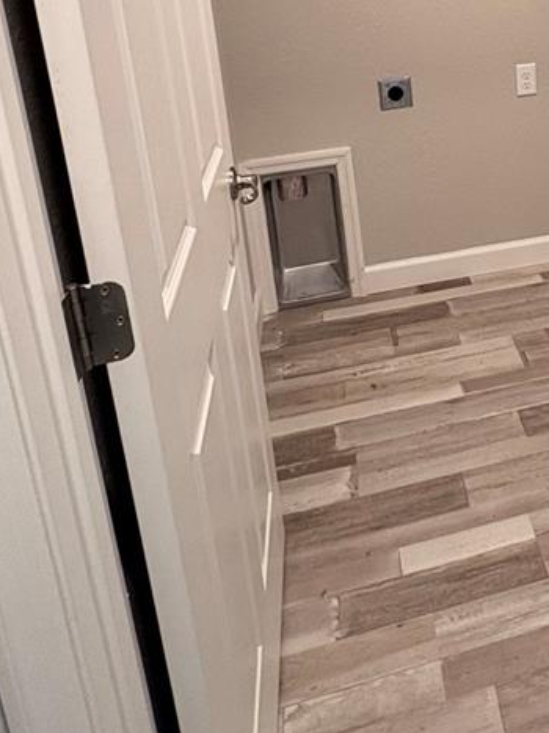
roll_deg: +2.6
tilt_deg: -13.5
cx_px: 540
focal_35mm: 36
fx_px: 762
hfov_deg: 36.0
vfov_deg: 46.0
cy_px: 63
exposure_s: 1/60
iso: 200
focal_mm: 2.22
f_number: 2.2
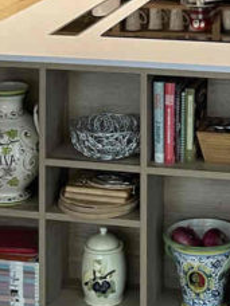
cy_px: -164
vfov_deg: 15.4
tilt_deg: -1.2
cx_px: 172
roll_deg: -0.1
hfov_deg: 12.6
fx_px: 1037
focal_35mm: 117
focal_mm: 4.2
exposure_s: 1/50
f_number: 1.6
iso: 125
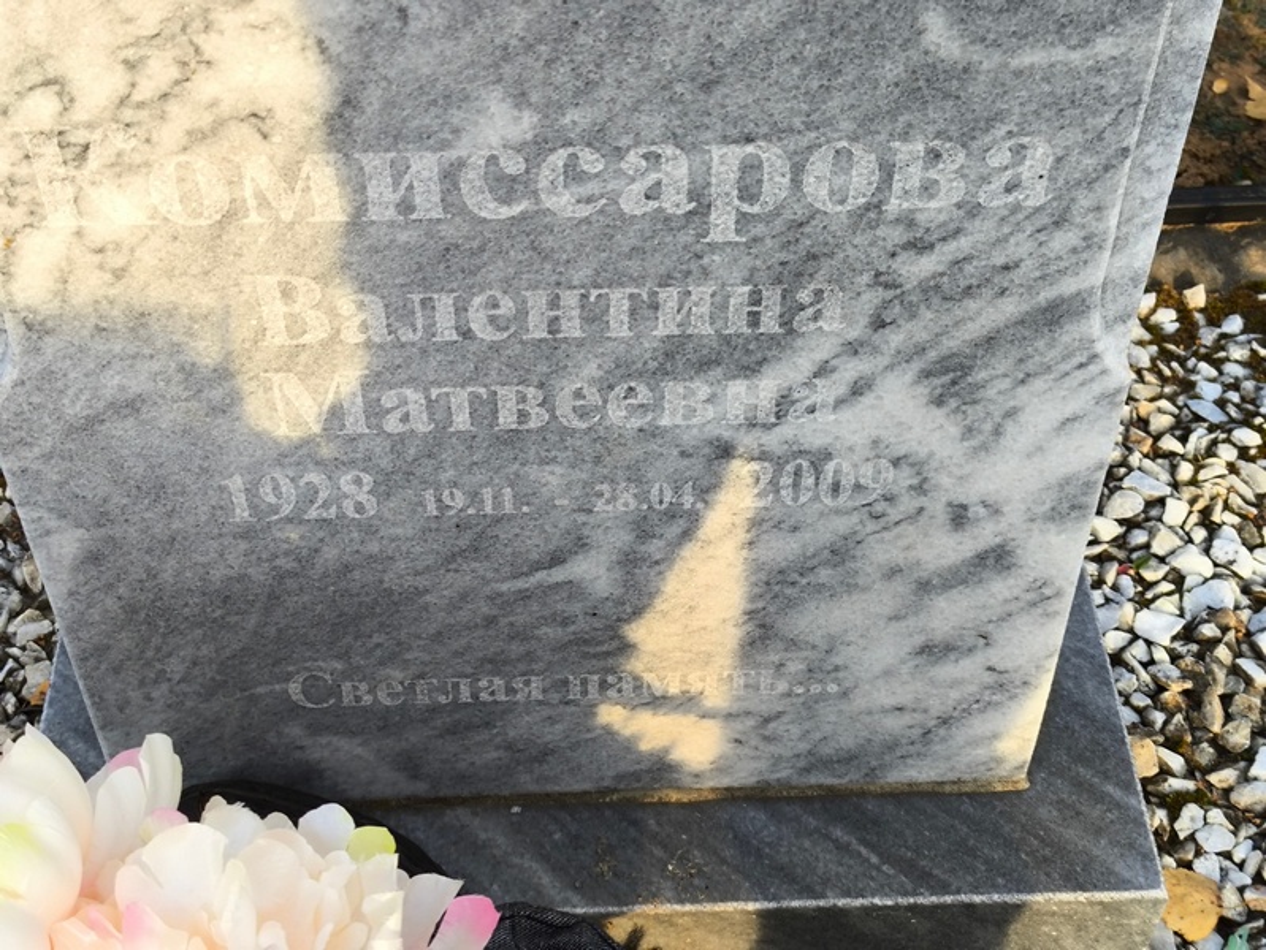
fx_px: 1829
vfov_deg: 29.1
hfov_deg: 38.2
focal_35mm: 50
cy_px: 475
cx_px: 633
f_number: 1.7
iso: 50
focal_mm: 4.71
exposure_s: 1/182
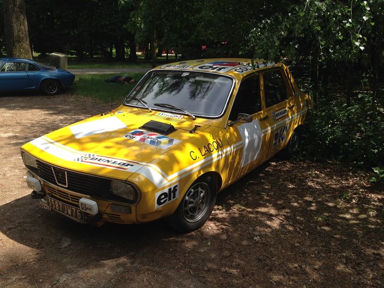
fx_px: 366
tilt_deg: -16.5
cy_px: 144
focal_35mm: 33
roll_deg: -1.7
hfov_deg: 55.4
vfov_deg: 42.9
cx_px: 192
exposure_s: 1/653
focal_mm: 4.12
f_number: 2.4
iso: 50
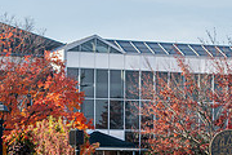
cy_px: 121
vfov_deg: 6.1
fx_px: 1456
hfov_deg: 9.1
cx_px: 217
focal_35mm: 226
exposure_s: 1/320
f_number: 5.6
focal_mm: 70
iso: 125
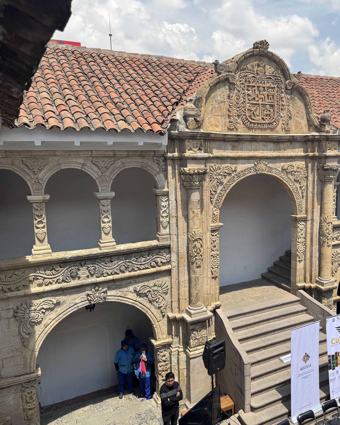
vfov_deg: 55.7
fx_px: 403
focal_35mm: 32
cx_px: 262
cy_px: 210
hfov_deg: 44.0
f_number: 1.78
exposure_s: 1/2041
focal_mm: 6.76
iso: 80
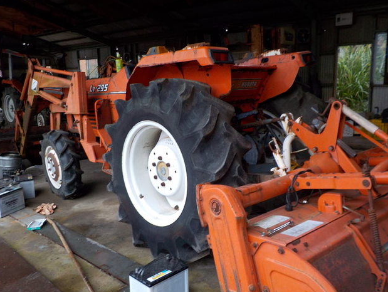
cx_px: 193
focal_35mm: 31
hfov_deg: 58.3
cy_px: 143
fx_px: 348
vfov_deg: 45.5
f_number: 3.3
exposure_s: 1/30
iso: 180
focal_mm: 4.1
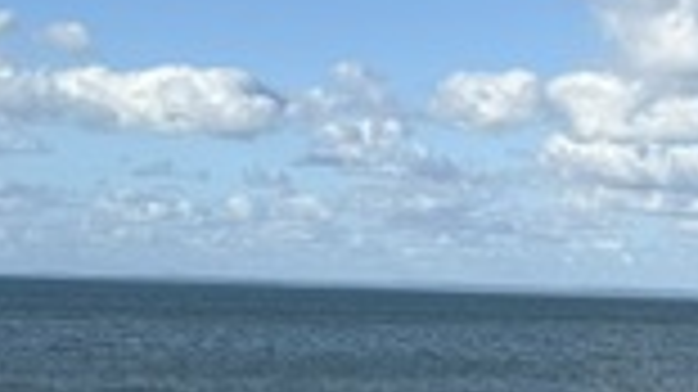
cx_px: 644
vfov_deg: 11.1
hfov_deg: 19.4
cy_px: 365
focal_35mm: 108
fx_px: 1998
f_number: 1.78
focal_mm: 6.76
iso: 80
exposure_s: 1/5714
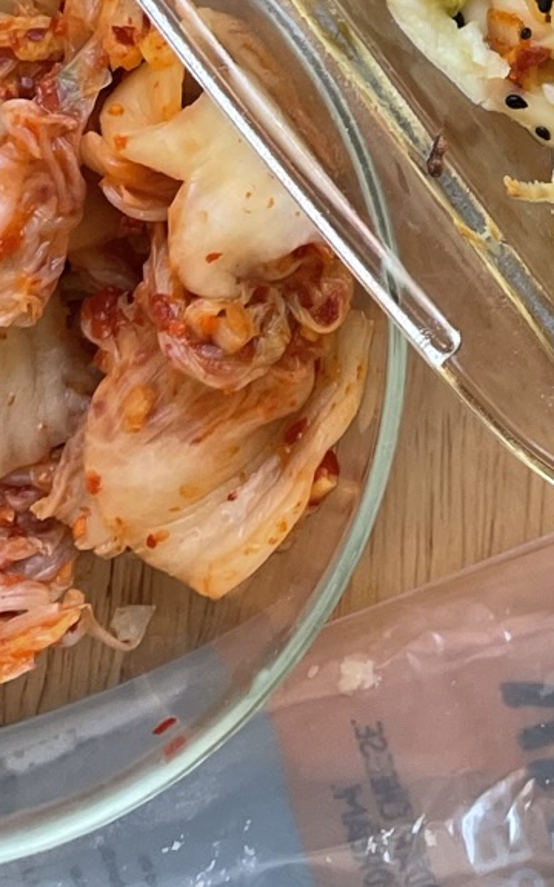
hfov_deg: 12.4
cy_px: -554
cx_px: 942
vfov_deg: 18.1
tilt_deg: -84.5
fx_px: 2367
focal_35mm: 98
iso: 125
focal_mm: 4.2
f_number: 1.6
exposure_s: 1/121
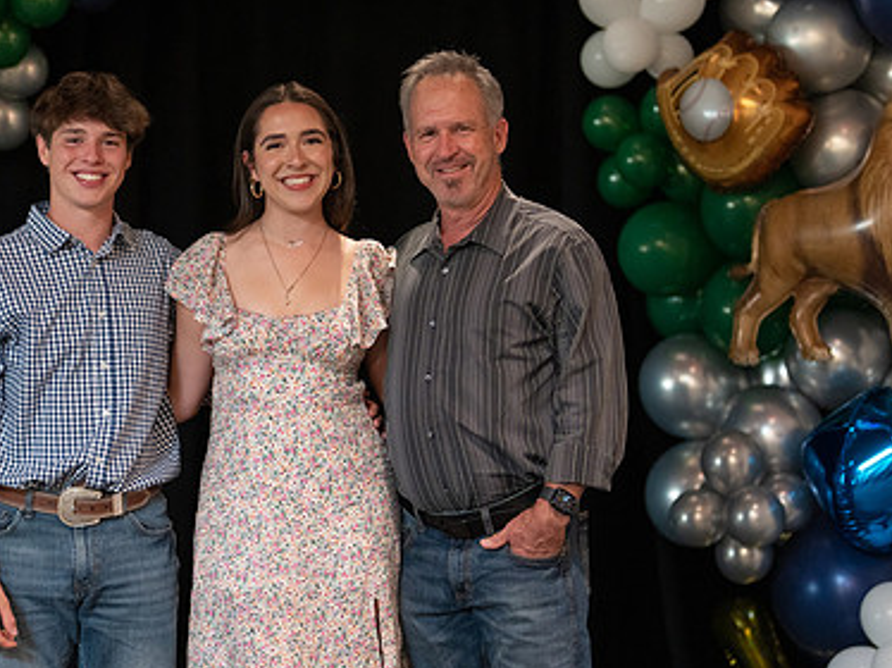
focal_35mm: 87
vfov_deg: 17.0
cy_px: 360
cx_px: 309
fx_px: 2240
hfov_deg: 22.4
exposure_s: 1/320
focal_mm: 50
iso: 1600
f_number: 1.2
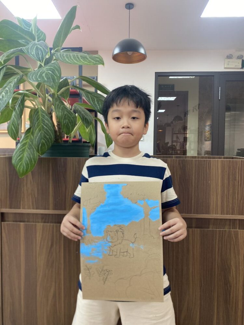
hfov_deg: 53.1
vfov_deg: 67.3
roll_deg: -1.4
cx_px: 122
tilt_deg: -2.0
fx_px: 244
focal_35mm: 26
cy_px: 162
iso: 100
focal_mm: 4.25
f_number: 1.8
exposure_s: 1/50
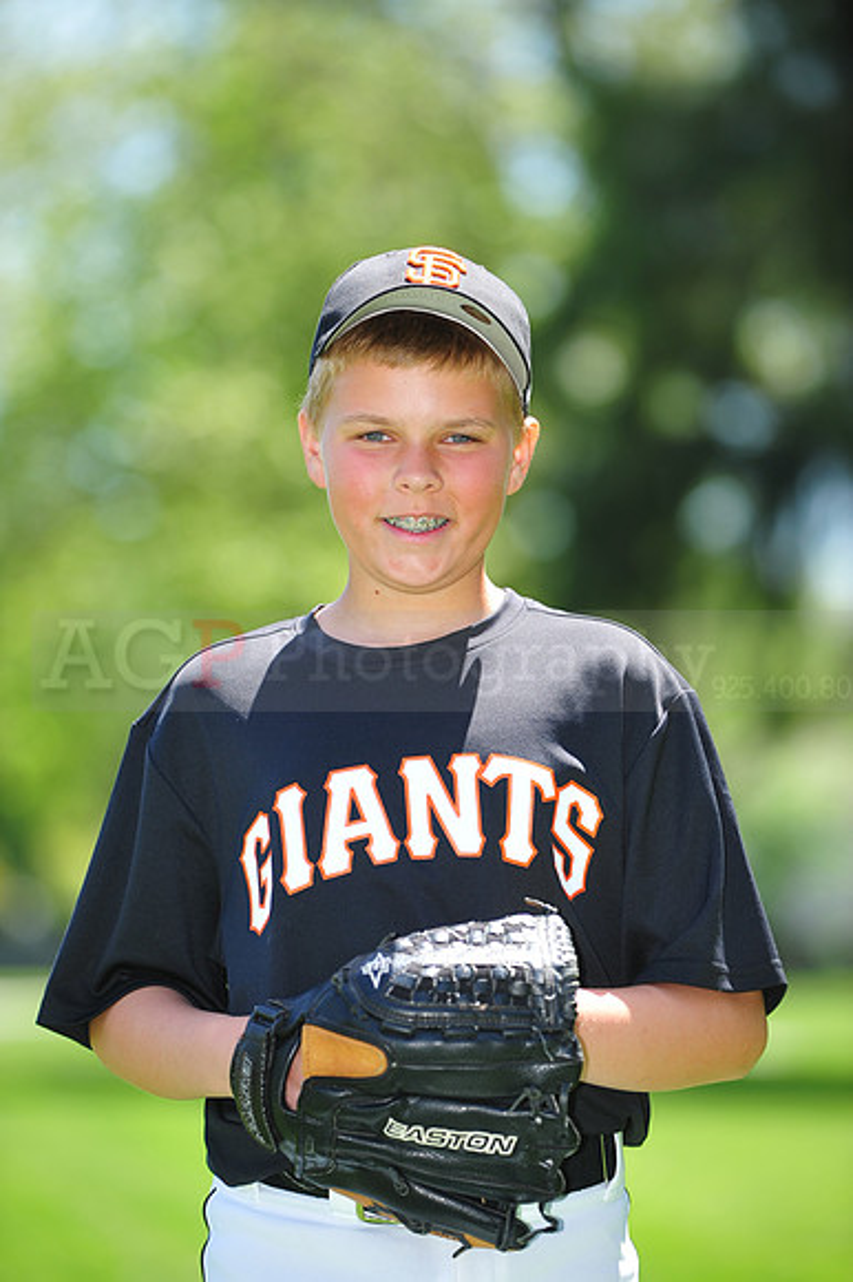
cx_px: 426
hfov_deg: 6.9
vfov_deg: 10.3
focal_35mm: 200
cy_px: 641
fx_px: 7116
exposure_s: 1/400
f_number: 4.5
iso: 200
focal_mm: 200
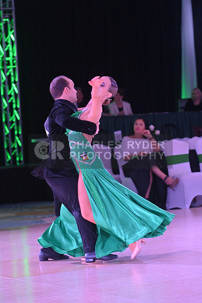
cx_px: 101
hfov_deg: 10.2
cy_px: 152
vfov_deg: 15.2
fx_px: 1135
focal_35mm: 135
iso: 5000
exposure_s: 1/400
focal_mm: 135
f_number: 5.6
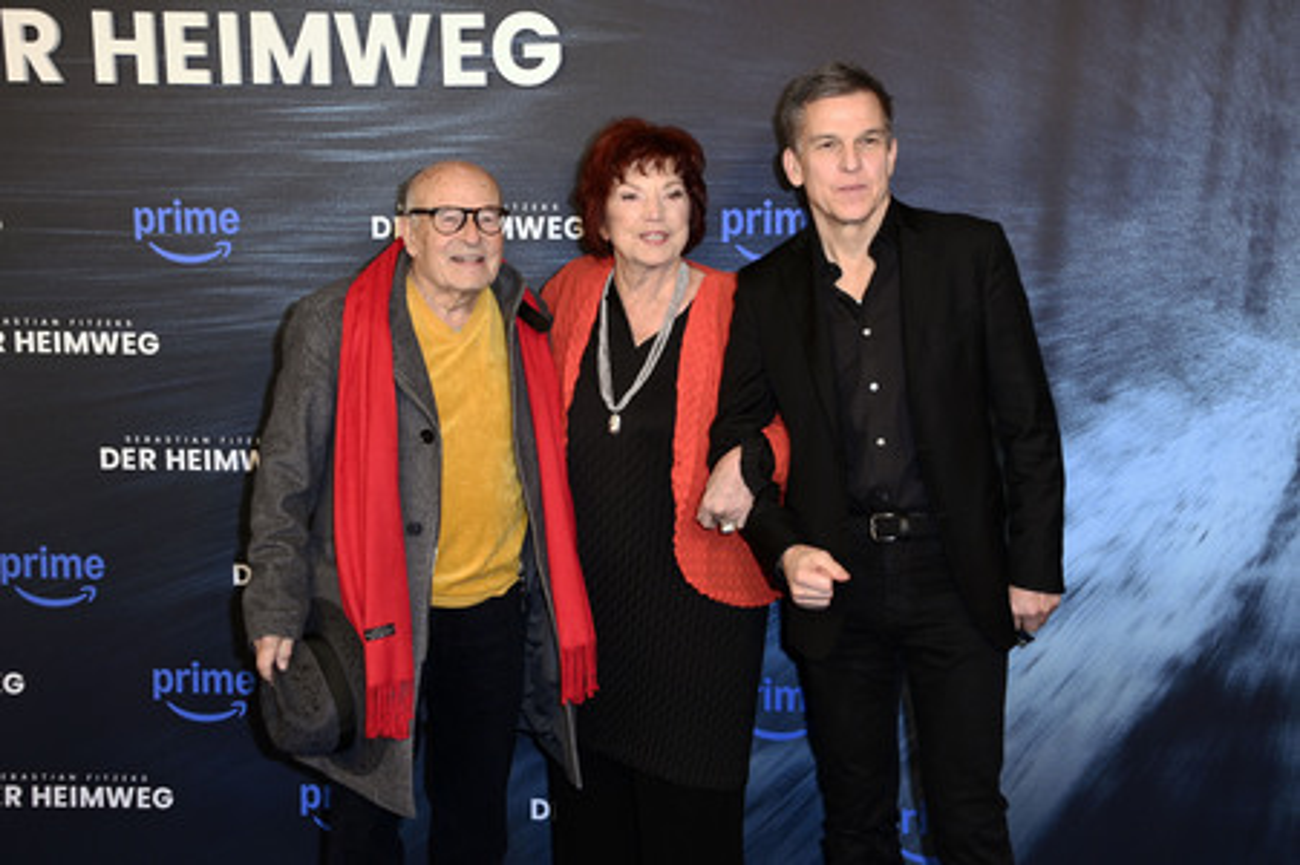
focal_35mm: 50
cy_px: 432
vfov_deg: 27.0
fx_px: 1804
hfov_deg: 39.6
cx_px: 650
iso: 1600
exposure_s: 1/250
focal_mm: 50
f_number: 6.3
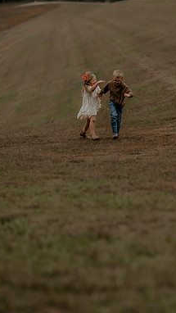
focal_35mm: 135
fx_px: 1120
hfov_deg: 8.9
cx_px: 187
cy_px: 156
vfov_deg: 15.9
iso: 400
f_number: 1.8
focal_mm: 85
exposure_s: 1/250
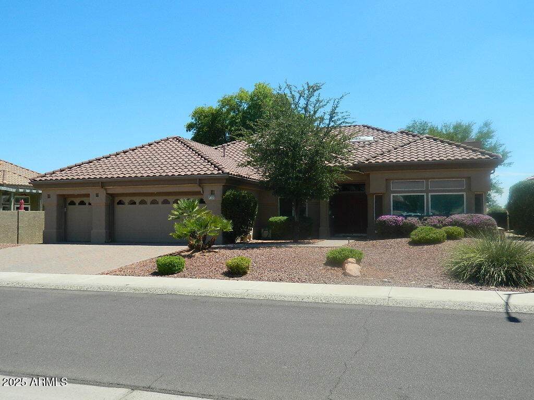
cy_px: 200
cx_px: 267
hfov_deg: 58.4
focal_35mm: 31
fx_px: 478
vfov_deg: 45.4
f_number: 9.1
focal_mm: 5.6
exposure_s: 1/125
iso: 80
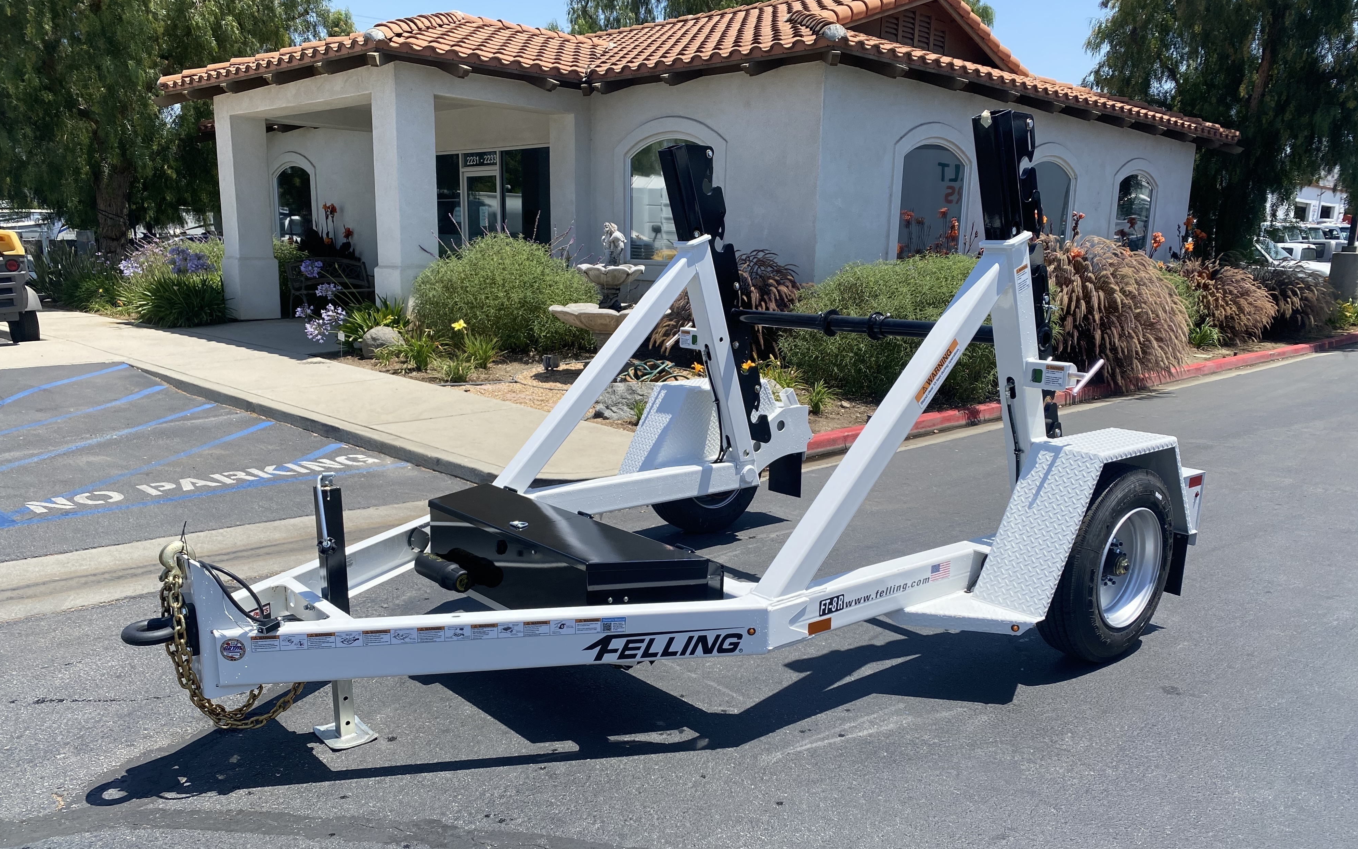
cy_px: 495
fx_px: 1036
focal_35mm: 28
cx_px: 688
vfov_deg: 44.4
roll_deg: -1.8
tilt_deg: -14.5
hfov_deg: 66.5
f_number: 1.8
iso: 32
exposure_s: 1/2463
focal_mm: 4.25
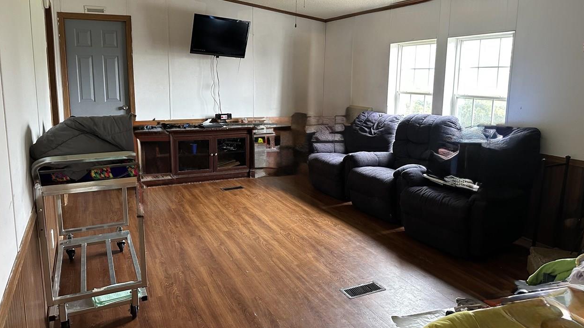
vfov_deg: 42.7
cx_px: 284
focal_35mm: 27
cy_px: 135
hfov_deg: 69.9
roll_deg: -0.7
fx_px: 418
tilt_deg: -9.0
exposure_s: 1/60
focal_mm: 6.86
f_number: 1.78
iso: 400
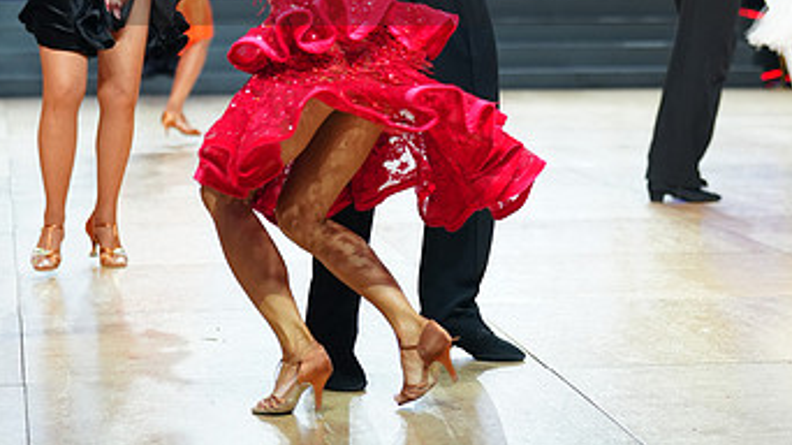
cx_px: 430
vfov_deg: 8.8
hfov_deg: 15.7
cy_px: -51
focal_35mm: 137
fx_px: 2876
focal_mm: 77
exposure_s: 1/400
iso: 1000
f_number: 2.8
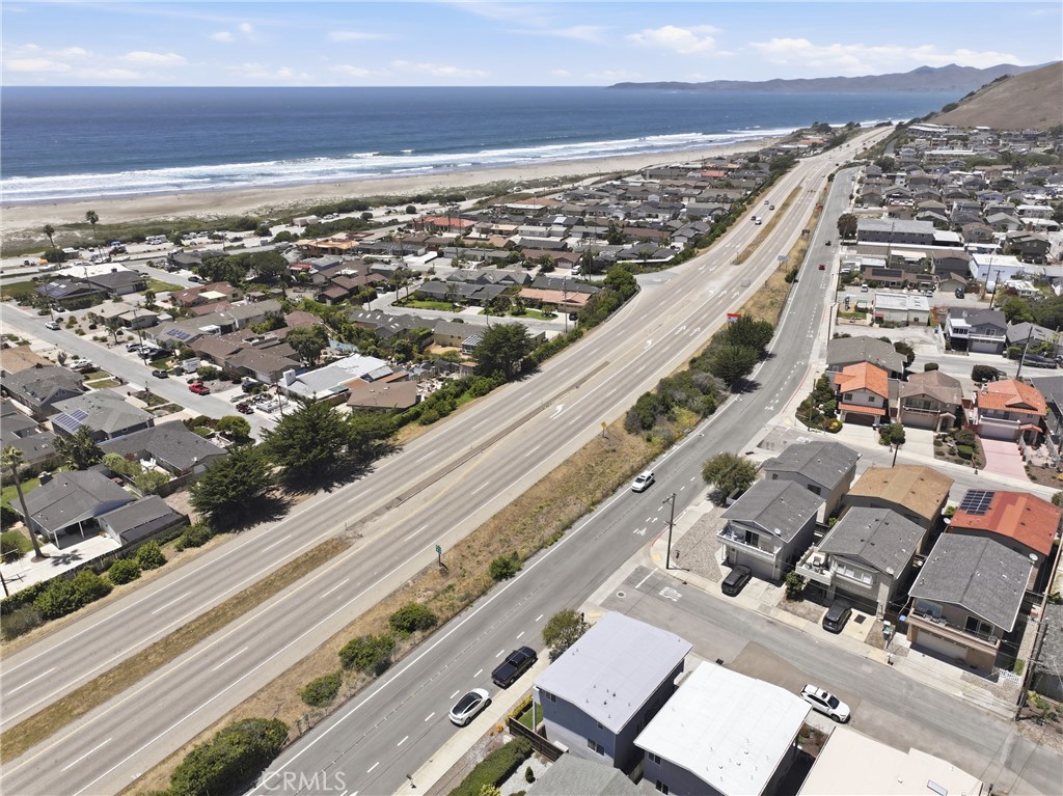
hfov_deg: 71.6
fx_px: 737
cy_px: 398
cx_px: 532
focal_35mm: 24
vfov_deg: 56.8
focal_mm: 12.3
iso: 120
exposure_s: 1/3200
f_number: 2.8
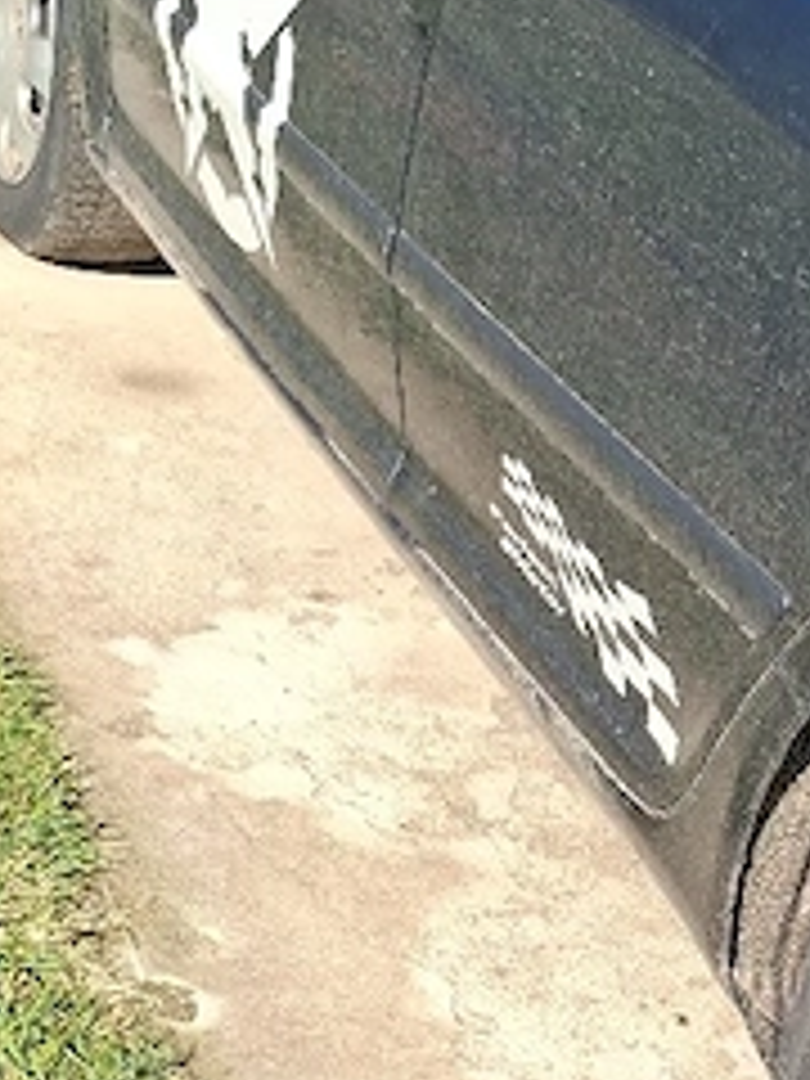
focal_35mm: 90
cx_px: 940
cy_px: 684
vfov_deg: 21.7
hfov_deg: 15.9
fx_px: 2808
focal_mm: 4
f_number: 1.8
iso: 25
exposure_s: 1/435
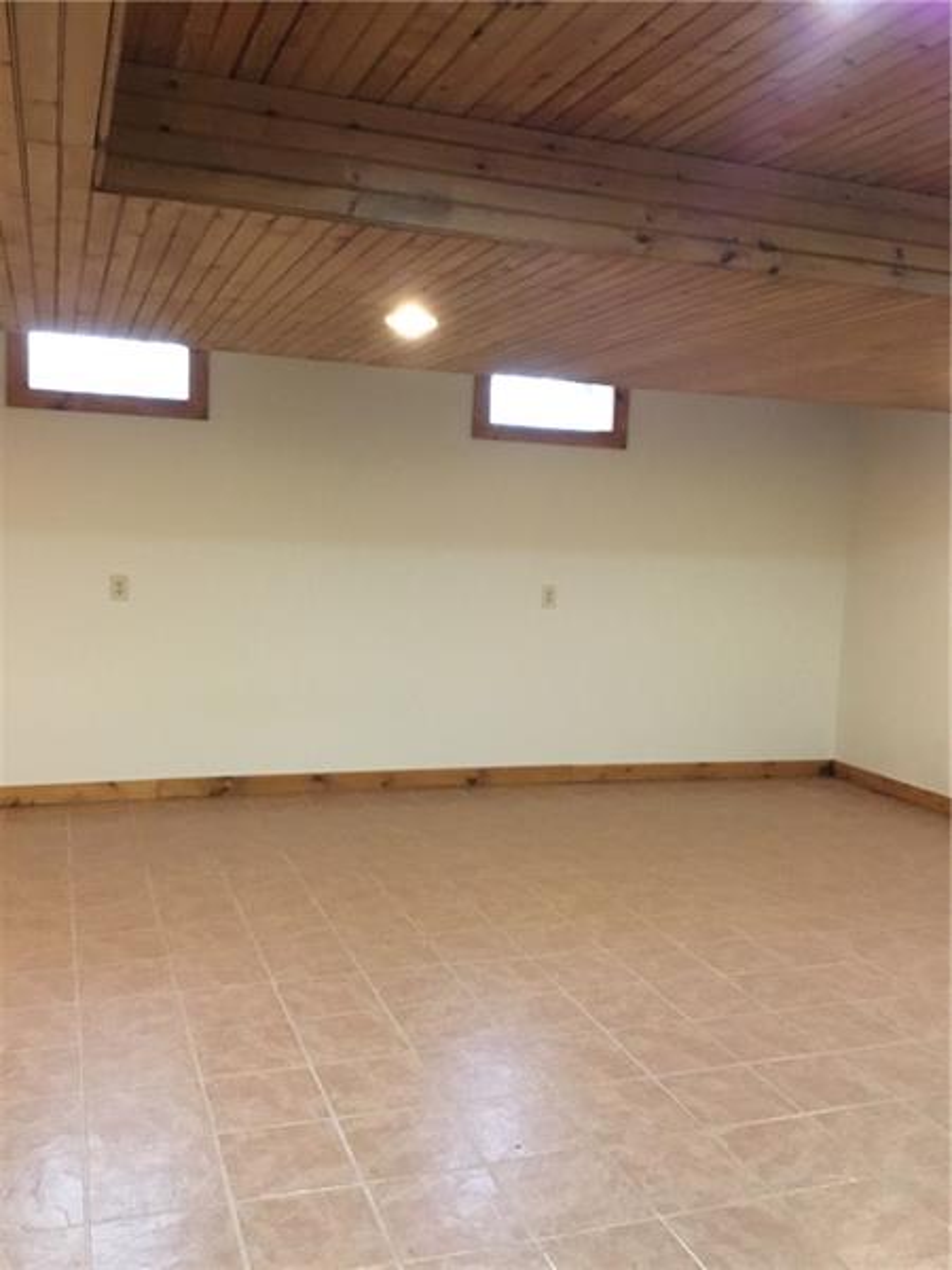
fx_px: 1137
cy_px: 635
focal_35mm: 31
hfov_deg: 45.4
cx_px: 476
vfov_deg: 58.4
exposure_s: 1/15
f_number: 2.4
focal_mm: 3.3
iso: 250
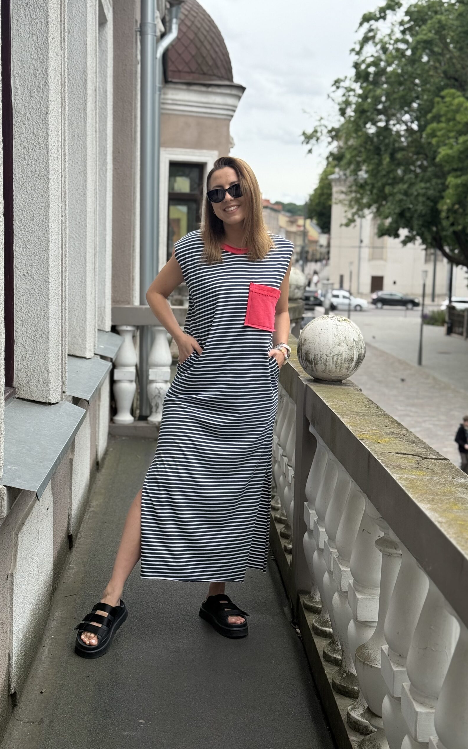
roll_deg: -0.7
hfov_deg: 25.3
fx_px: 1041
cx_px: 194
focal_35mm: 51
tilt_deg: -6.8
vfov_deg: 39.6
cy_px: 375
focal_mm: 6.76
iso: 80
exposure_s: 1/2146
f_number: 1.78
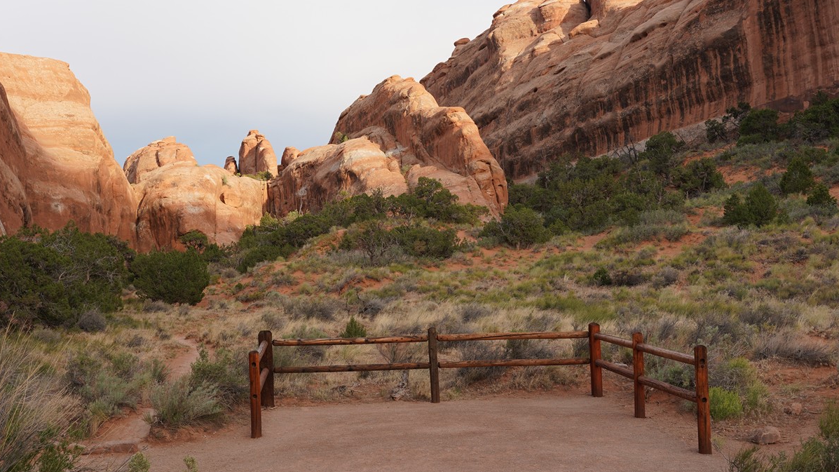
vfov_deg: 24.4
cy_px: 210
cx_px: 355
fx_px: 1090
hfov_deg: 42.0
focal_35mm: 49
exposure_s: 1/100
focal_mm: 28
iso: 200
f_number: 9
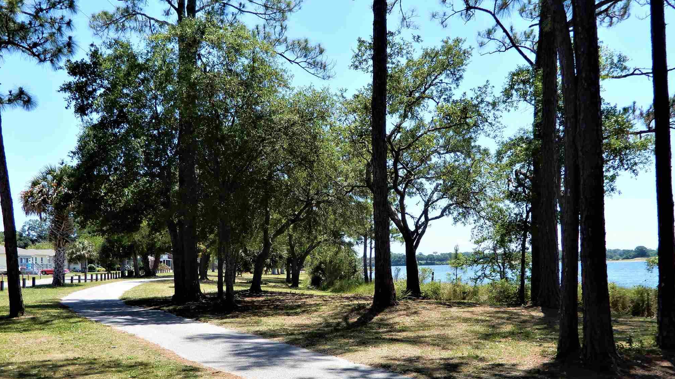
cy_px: 236
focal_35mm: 39
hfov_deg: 51.6
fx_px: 698
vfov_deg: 30.3
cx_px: 344
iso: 80
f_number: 4
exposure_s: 1/400
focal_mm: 6.2
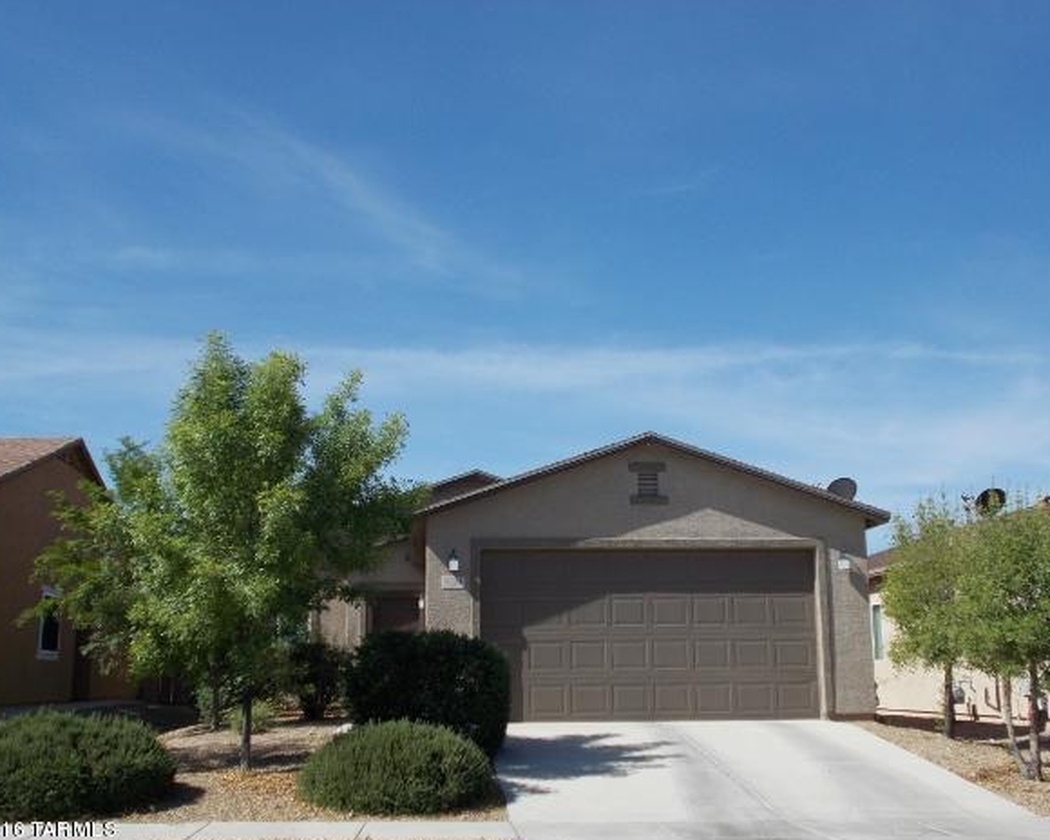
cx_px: 527
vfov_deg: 35.7
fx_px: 1305
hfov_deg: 43.8
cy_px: 431
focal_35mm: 42
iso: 80
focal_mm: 6.9
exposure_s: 1/160
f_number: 9.8
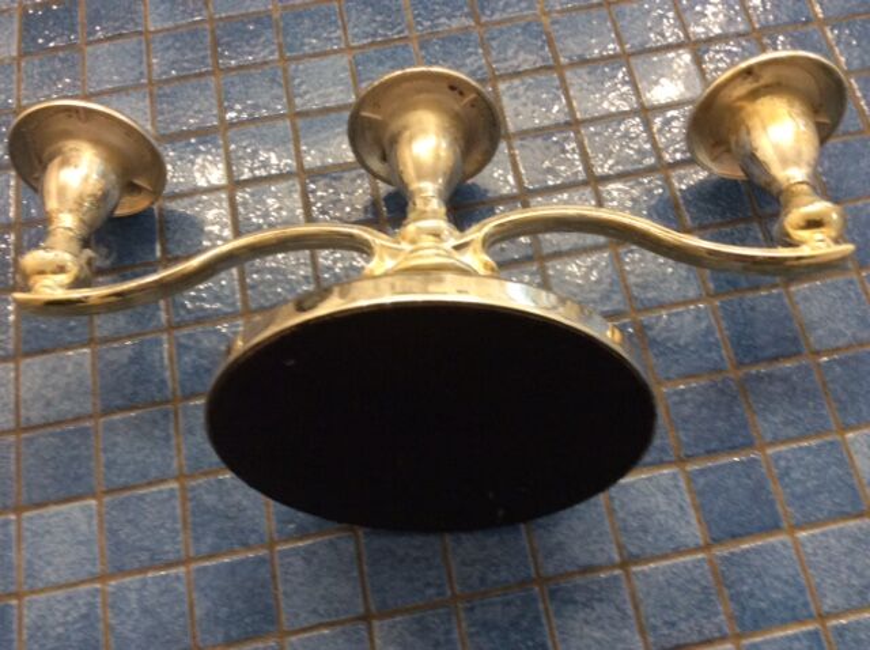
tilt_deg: -68.0
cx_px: 435
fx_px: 803
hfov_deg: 56.9
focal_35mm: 32
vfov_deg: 44.1
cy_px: 325
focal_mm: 3.3
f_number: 2.4
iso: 125
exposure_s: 1/25
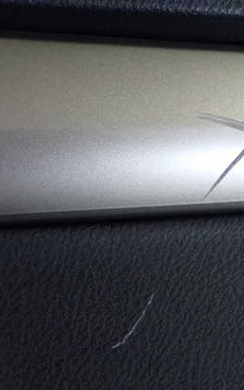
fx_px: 958
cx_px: 253
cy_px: 184
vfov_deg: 23.0
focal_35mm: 90
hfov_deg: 14.3
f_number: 3.5
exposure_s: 1/125
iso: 1600
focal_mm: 10.35
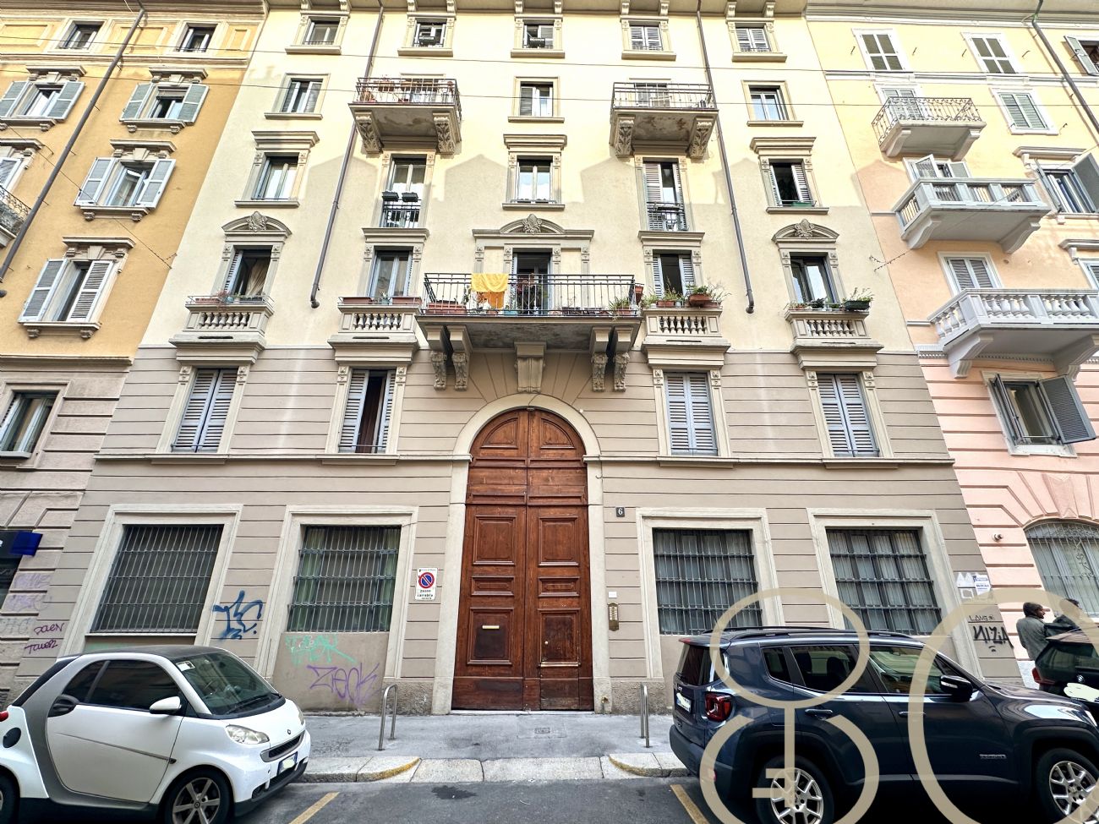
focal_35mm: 14
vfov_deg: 85.7
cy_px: 412
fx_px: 444
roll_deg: +1.4
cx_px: 550
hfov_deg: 102.1
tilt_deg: +21.8
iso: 40
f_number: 2.2
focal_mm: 2.22
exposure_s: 1/238
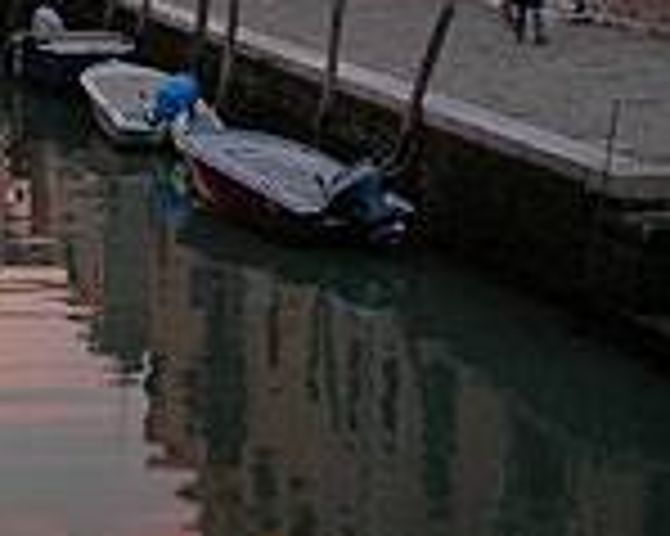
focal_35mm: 112
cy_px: -149
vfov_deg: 13.3
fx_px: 2219
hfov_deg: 16.2
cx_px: -216
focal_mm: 7.8
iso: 93
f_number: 2.8
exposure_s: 1/4.2
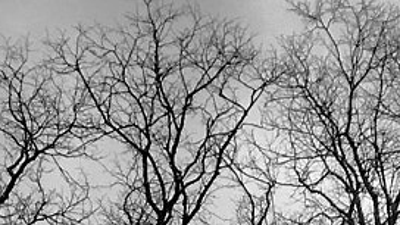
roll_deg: -0.2
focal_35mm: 186
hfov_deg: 11.6
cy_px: 1024
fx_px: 1973
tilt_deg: +19.4
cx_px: 213
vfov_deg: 5.4
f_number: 2.2
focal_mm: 4.15
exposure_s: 1/884
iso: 25
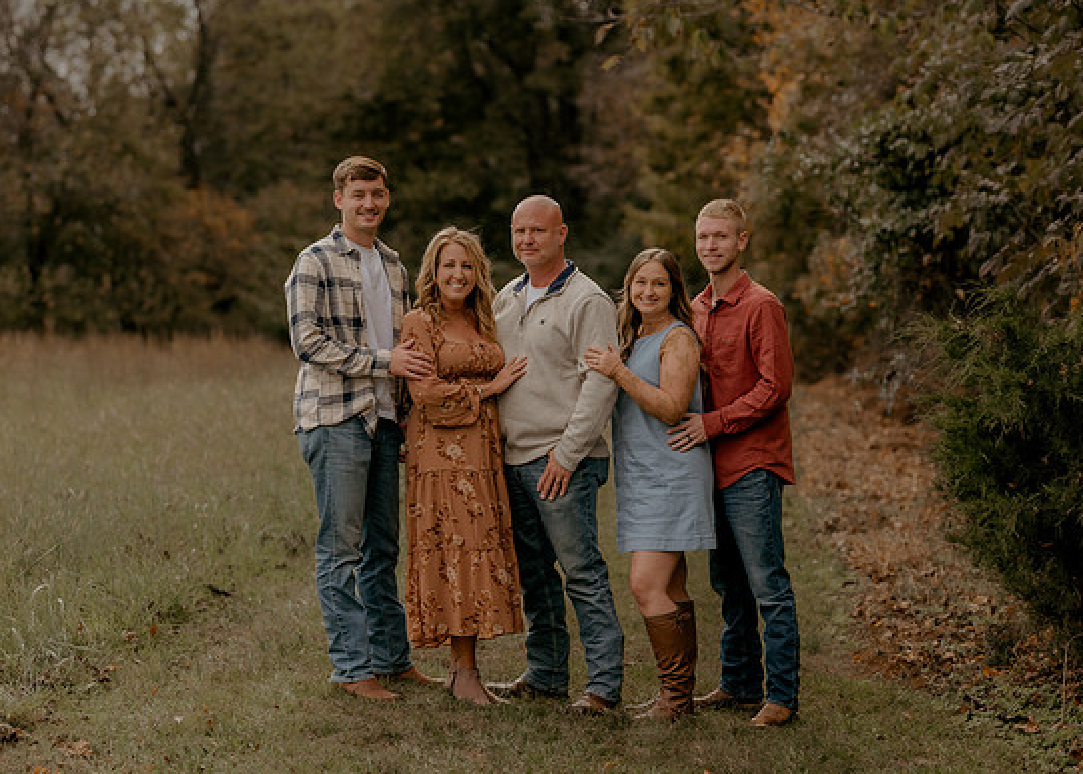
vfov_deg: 13.4
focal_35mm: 107
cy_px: 449
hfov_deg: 18.7
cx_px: 463
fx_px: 3292
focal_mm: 85
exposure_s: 1/800
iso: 125
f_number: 2.8
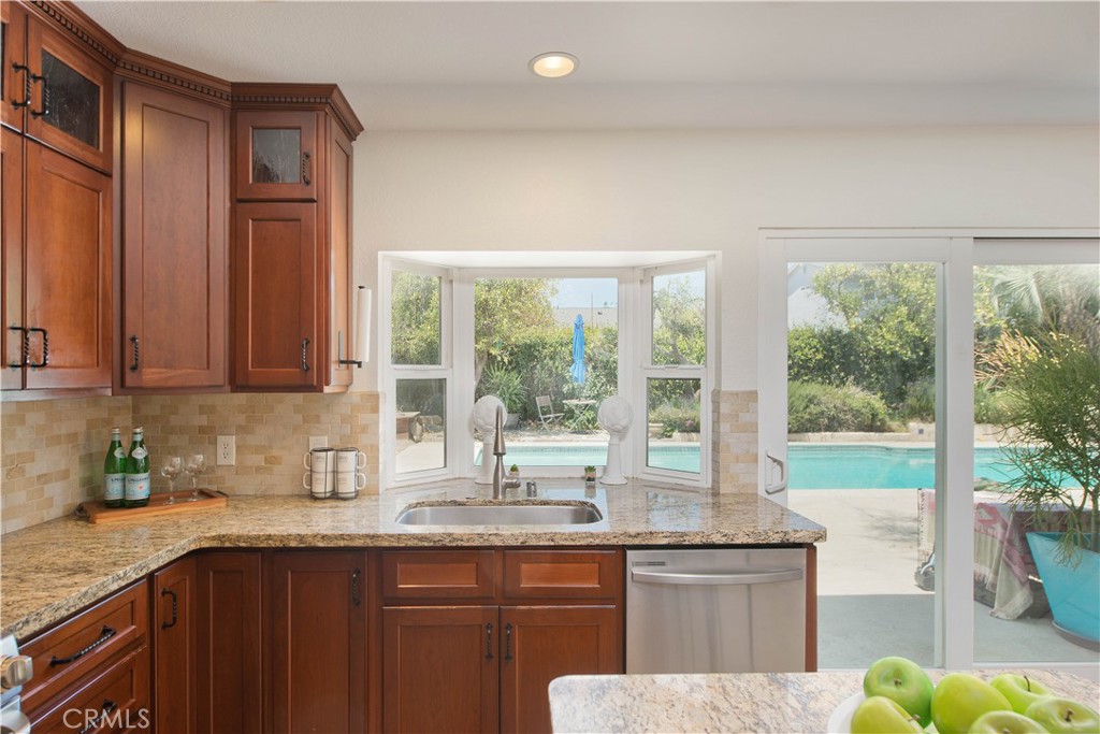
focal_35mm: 20
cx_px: 550
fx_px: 611
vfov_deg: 61.9
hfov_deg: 84.0
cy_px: 367
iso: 400
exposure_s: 1/640
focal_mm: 20
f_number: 5.6
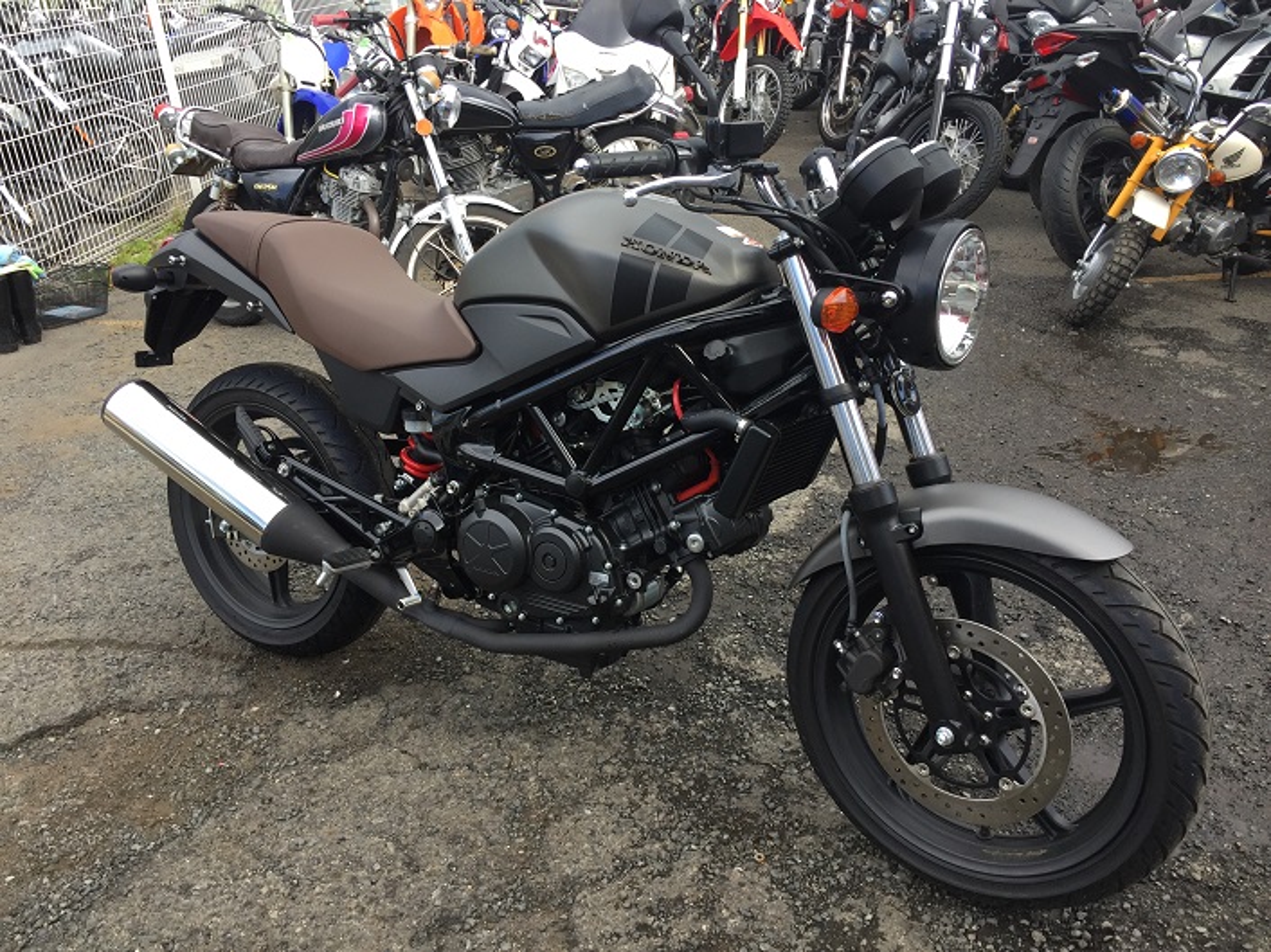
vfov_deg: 48.2
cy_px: 476
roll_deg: +4.6
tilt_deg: -26.2
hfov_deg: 61.7
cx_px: 636
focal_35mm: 29
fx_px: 1064
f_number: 2.2
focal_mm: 4.15
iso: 32
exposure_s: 1/341
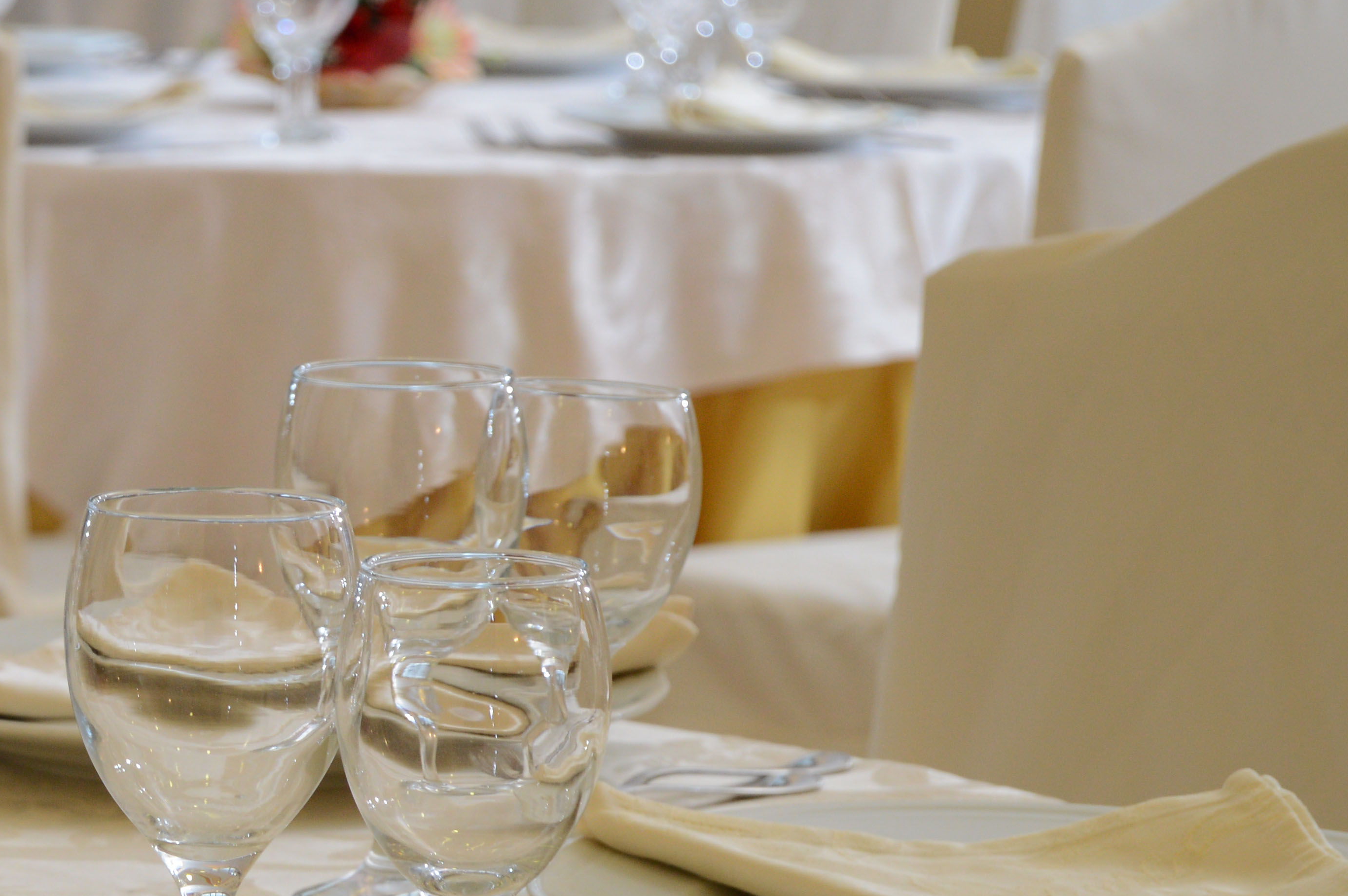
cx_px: 78
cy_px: 812
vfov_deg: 7.6
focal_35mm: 179
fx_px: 6700
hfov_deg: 11.4
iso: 400
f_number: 5.6
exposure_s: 1/60
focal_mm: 55
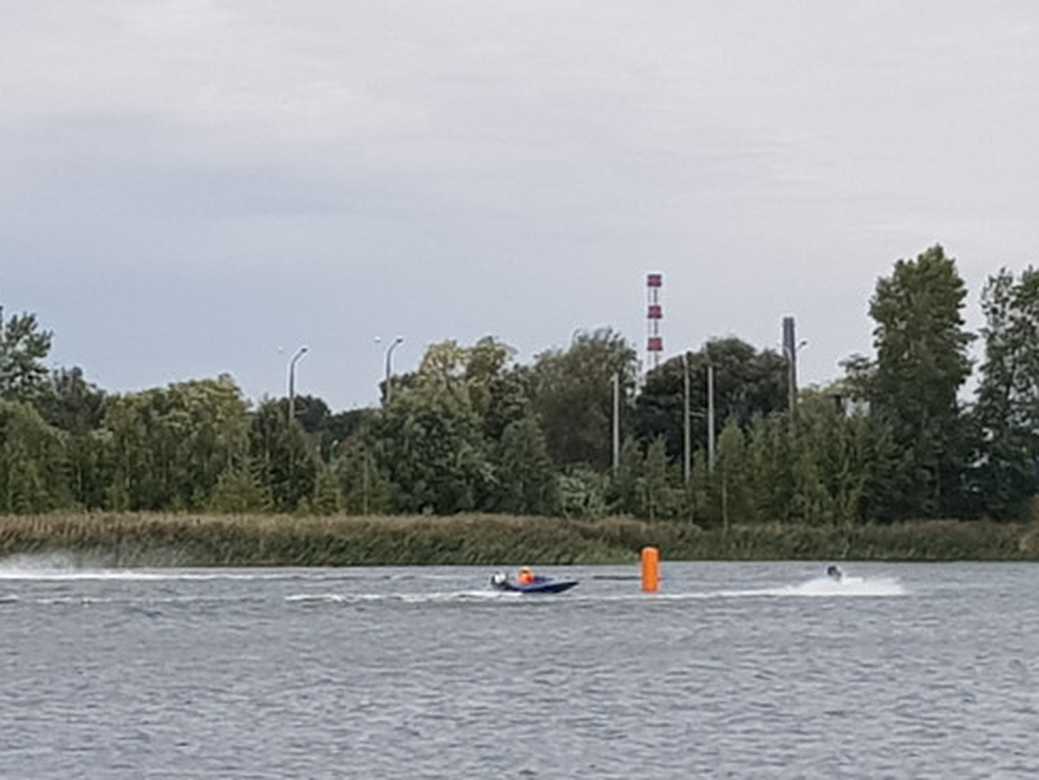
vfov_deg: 41.8
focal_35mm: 34
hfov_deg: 53.1
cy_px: 404
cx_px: 363
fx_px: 1021
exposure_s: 1/1312
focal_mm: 4.2
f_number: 1.7
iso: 40
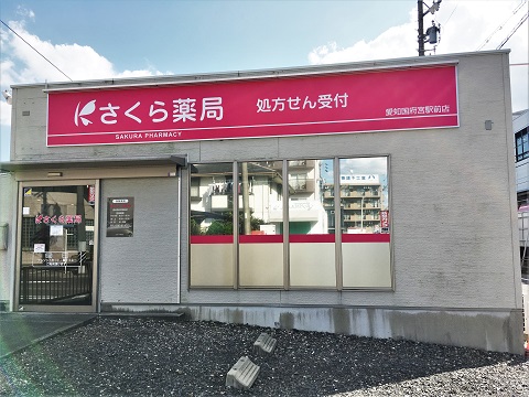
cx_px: 264
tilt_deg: +4.5
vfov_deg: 48.2
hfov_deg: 61.7
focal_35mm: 29
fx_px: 443
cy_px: 198
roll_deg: +0.3
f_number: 2.2
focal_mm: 4.15
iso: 25
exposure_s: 1/1326
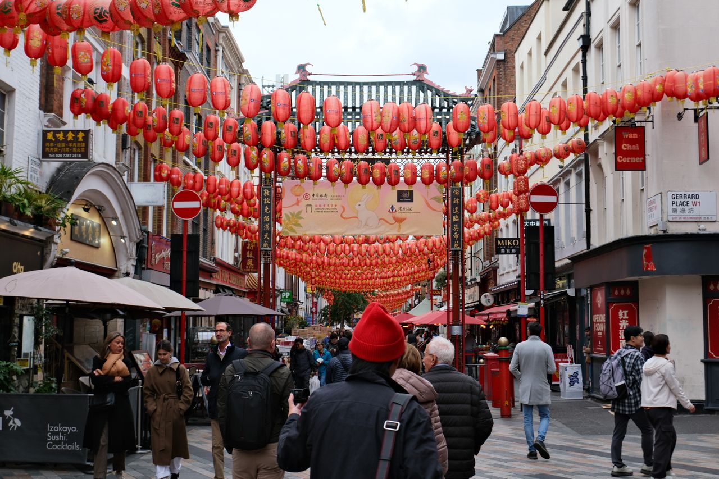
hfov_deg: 39.6
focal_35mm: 50
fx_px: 998
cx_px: 360
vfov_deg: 27.0
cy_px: 240
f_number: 6.3
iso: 320
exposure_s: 1/180
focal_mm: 33
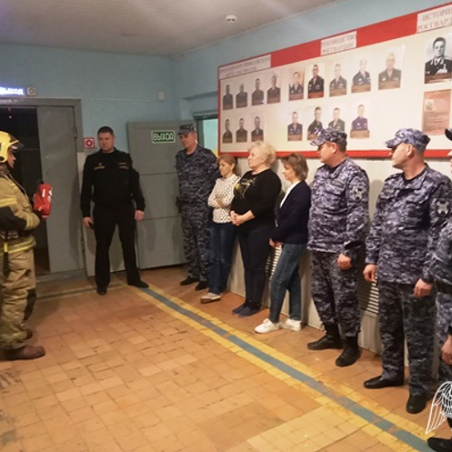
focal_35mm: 32
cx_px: 225
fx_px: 473
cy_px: 226
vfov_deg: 51.1
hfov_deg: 51.1
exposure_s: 1/16.7
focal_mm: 3.65
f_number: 2.2
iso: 2855
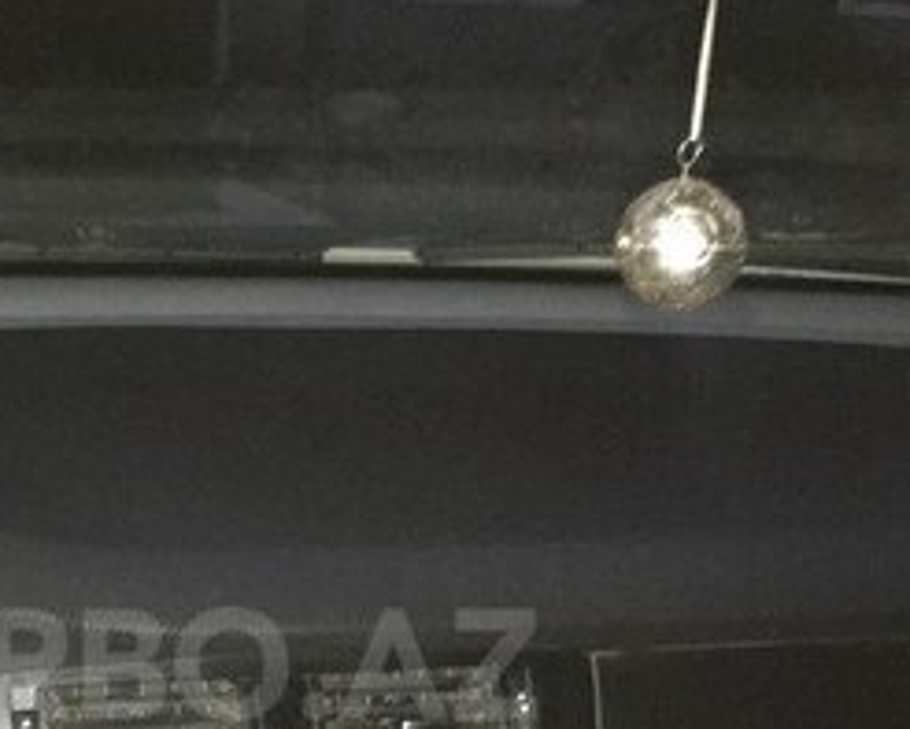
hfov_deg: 24.6
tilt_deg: -18.6
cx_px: 159
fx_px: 2048
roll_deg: -3.8
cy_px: 664
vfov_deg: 19.8
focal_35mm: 76
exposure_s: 1/17
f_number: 2.2
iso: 320
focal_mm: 4.15
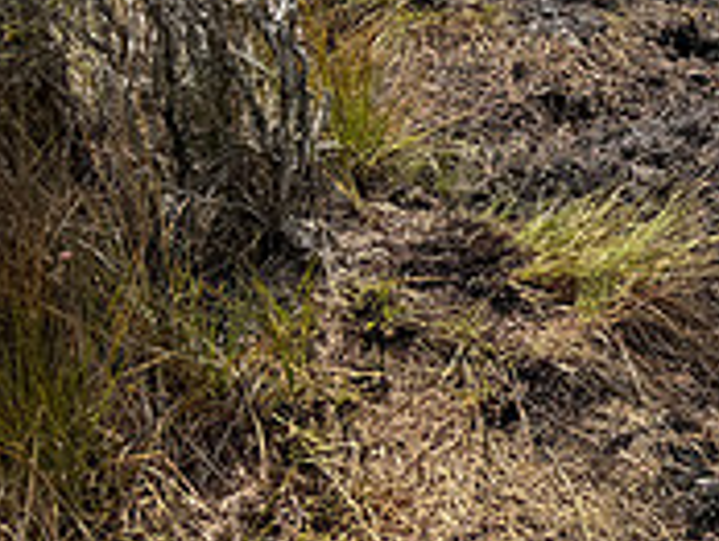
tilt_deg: -13.7
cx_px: 1029
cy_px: -60
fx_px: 1664
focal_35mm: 80
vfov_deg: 17.8
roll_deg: +1.7
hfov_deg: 21.2
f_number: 1.78
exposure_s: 1/3802
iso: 80
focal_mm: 6.86
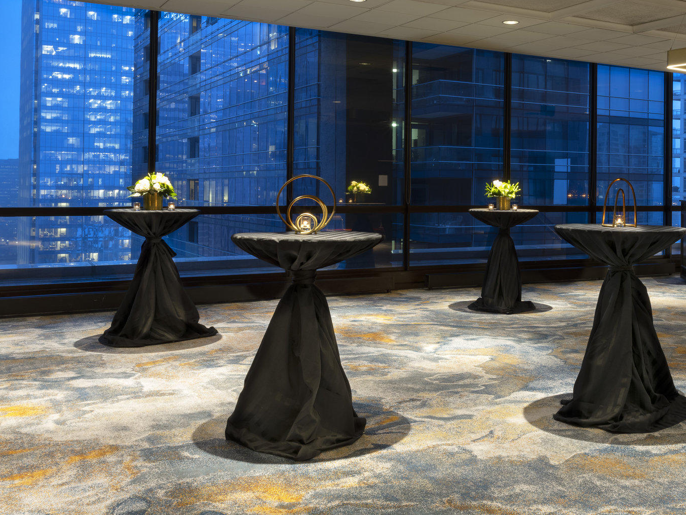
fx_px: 832
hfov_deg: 43.8
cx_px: 487
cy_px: 176
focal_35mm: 42
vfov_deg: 34.1
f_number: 22
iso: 100
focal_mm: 29
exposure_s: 15
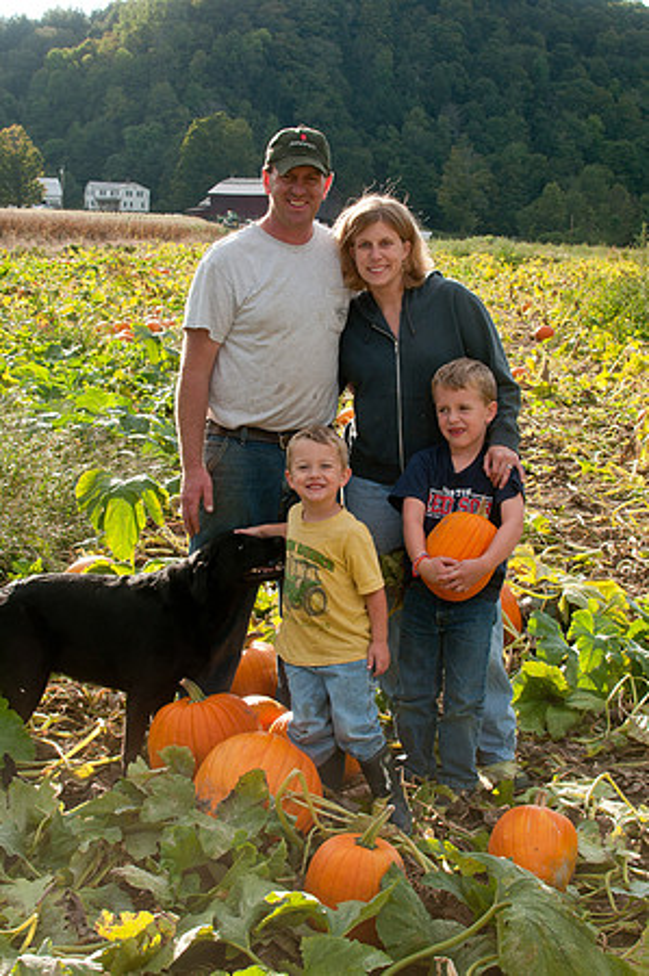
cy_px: 488
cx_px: 324
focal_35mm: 52
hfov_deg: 25.7
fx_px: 1423
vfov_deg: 37.9
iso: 200
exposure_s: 1/200
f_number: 8
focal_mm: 35
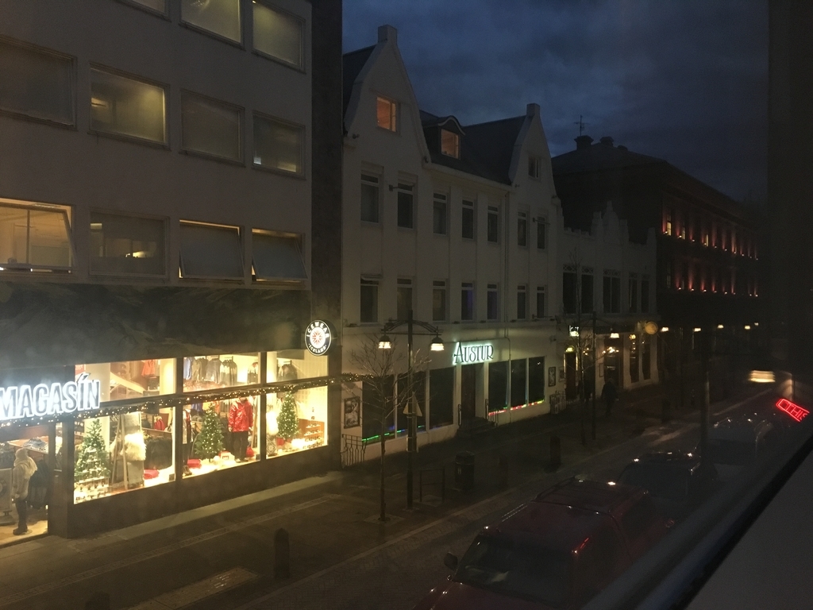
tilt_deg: +0.7
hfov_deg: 61.7
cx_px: 406
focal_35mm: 29
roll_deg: +0.4
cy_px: 305
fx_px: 681
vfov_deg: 48.2
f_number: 2.2
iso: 250
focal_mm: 4.15
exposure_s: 1/17
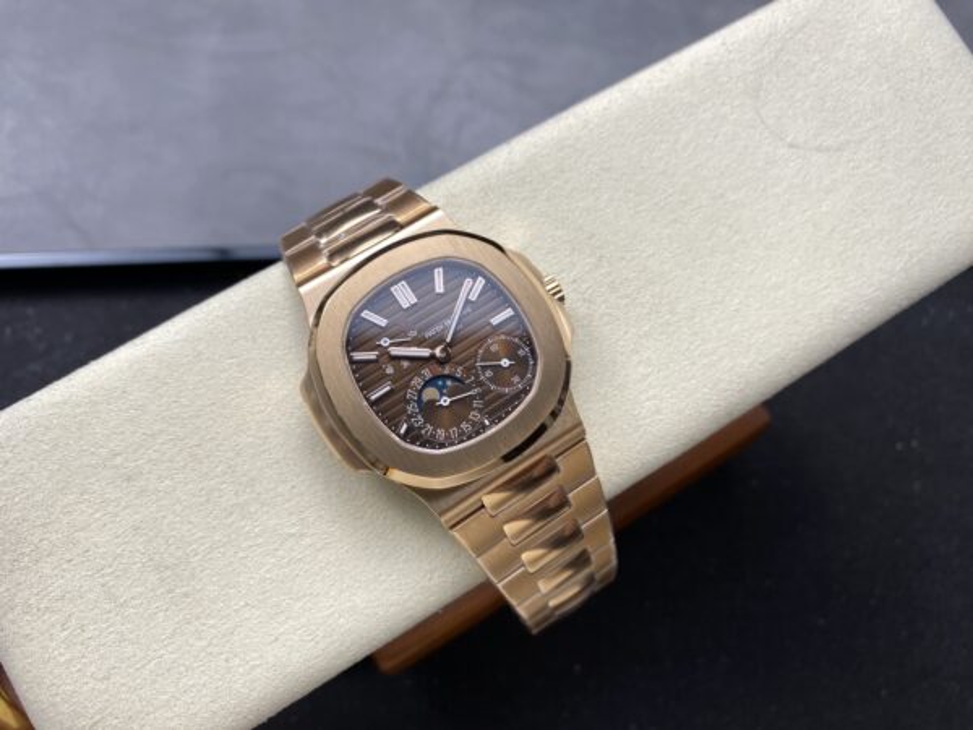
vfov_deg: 54.9
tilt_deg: -75.2
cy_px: 365
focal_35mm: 25
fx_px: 703
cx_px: 486
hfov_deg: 69.4
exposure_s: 1/237
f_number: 1.8
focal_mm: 4.25
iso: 32
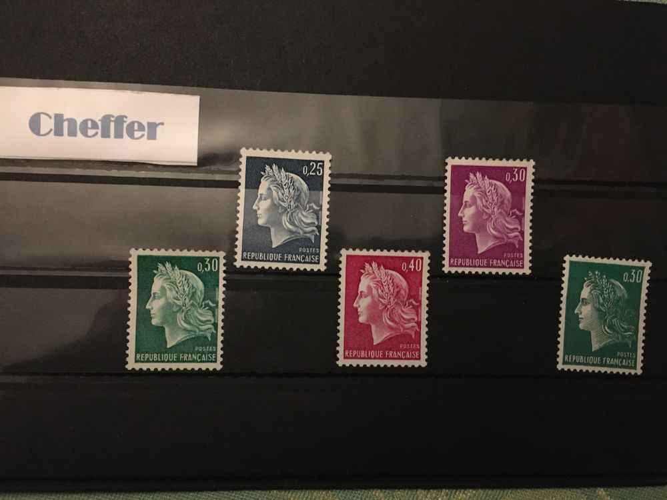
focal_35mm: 29
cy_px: 250
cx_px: 334
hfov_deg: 61.7
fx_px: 559
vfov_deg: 48.2
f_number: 2.2
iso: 320
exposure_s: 1/17
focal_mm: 4.15
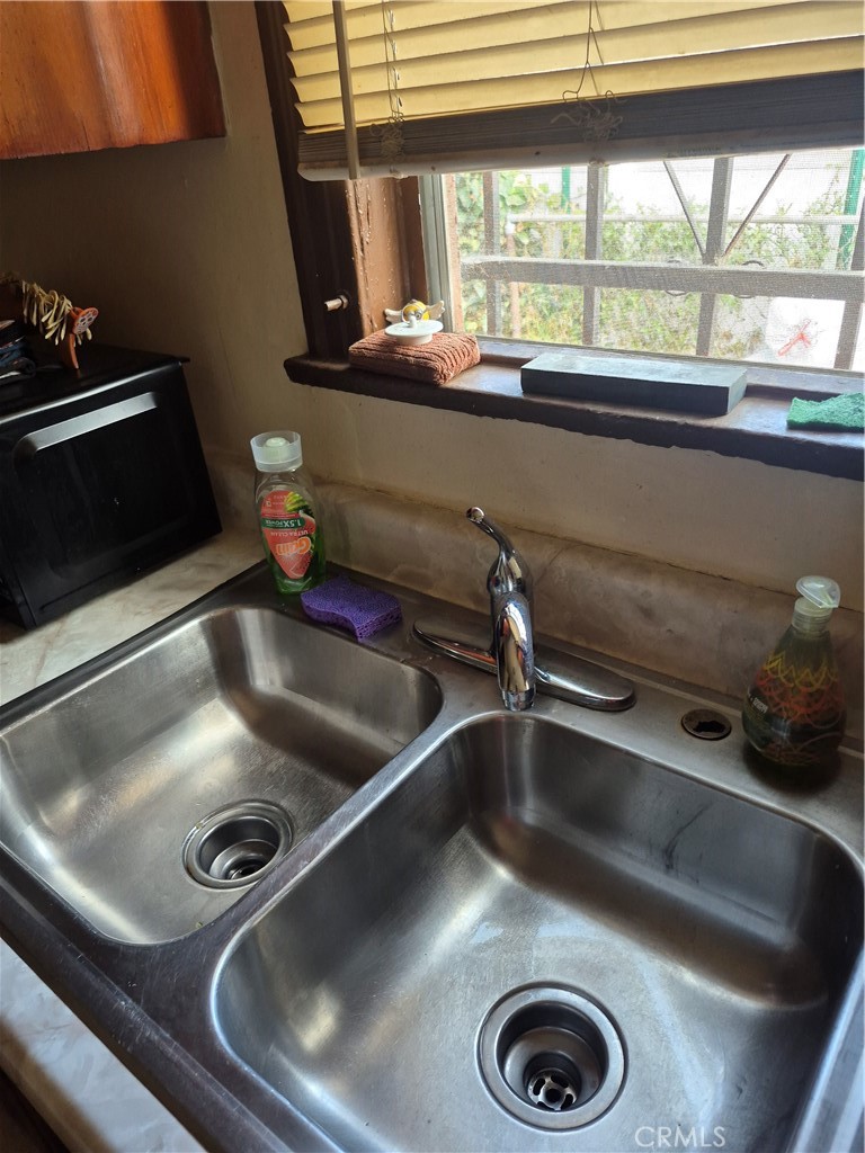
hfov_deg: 58.9
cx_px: 432
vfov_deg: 73.9
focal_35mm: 23
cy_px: 576
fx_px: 766
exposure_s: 1/120
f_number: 1.8
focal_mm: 5.4
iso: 200
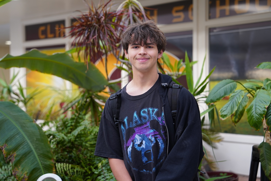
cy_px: 90
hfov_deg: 28.8
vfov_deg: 19.5
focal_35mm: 70
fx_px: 527
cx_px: 136
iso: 250
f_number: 2.8
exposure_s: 1/160
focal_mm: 70
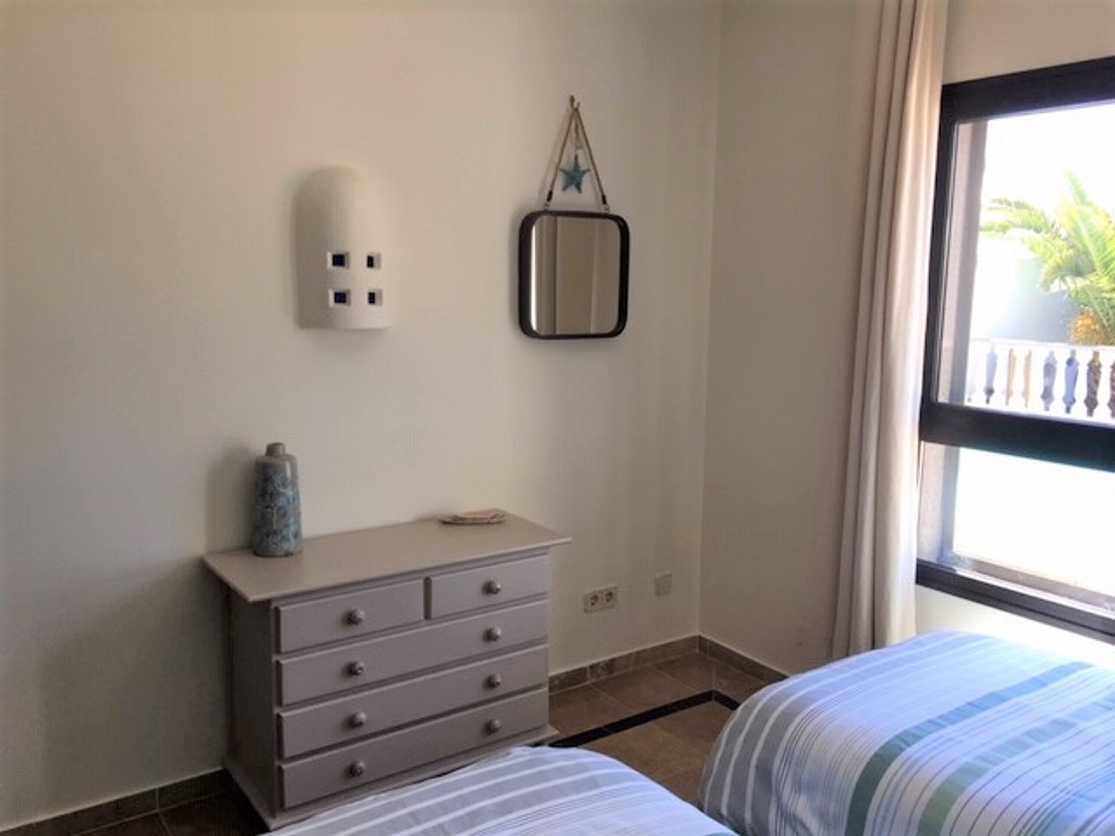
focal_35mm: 29
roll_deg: -0.6
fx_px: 934
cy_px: 418
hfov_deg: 61.7
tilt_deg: -7.8
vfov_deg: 48.2
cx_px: 558
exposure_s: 1/103
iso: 25
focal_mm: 4.15
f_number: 2.2
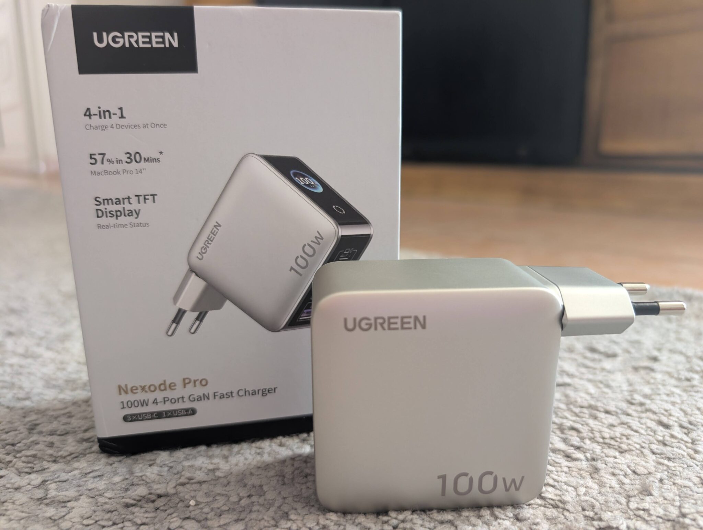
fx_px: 488
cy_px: 265
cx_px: 352
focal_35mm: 24
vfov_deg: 56.9
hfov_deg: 71.5
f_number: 1.68
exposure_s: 1/23.8
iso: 233
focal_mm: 6.9
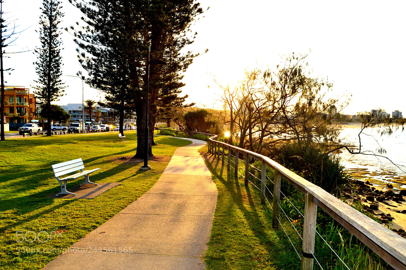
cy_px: 135
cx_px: 203
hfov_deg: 64.6
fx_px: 321
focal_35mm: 28
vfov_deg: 45.7
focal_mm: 19
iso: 100
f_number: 7.1
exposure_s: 1/200
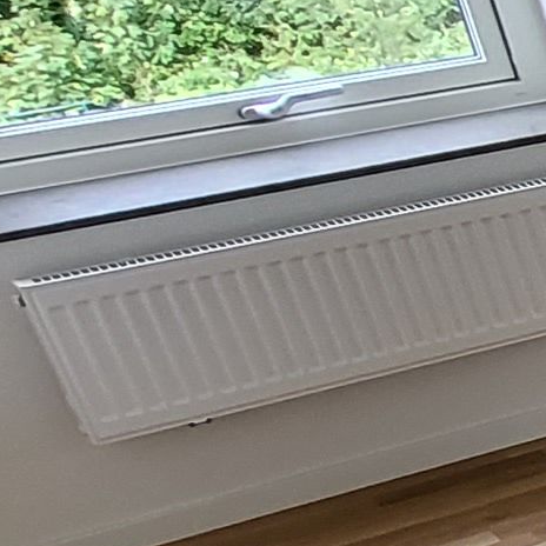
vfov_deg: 17.4
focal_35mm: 99
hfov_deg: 9.6
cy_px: 455
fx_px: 1767
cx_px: 1902
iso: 80
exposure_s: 1/50
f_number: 2.2
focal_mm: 1.74
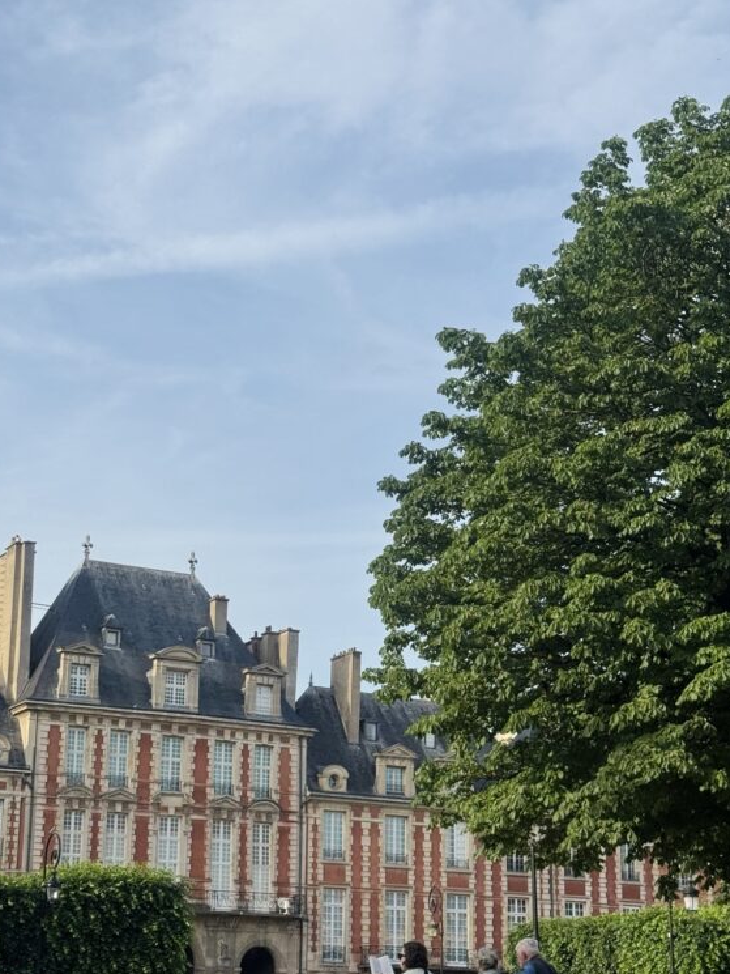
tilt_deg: +14.2
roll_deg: -0.5
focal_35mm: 66
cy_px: 562
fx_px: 1855
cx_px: 341
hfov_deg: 22.3
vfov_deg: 29.3
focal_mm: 6.76
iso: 64
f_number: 1.78
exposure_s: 1/3425
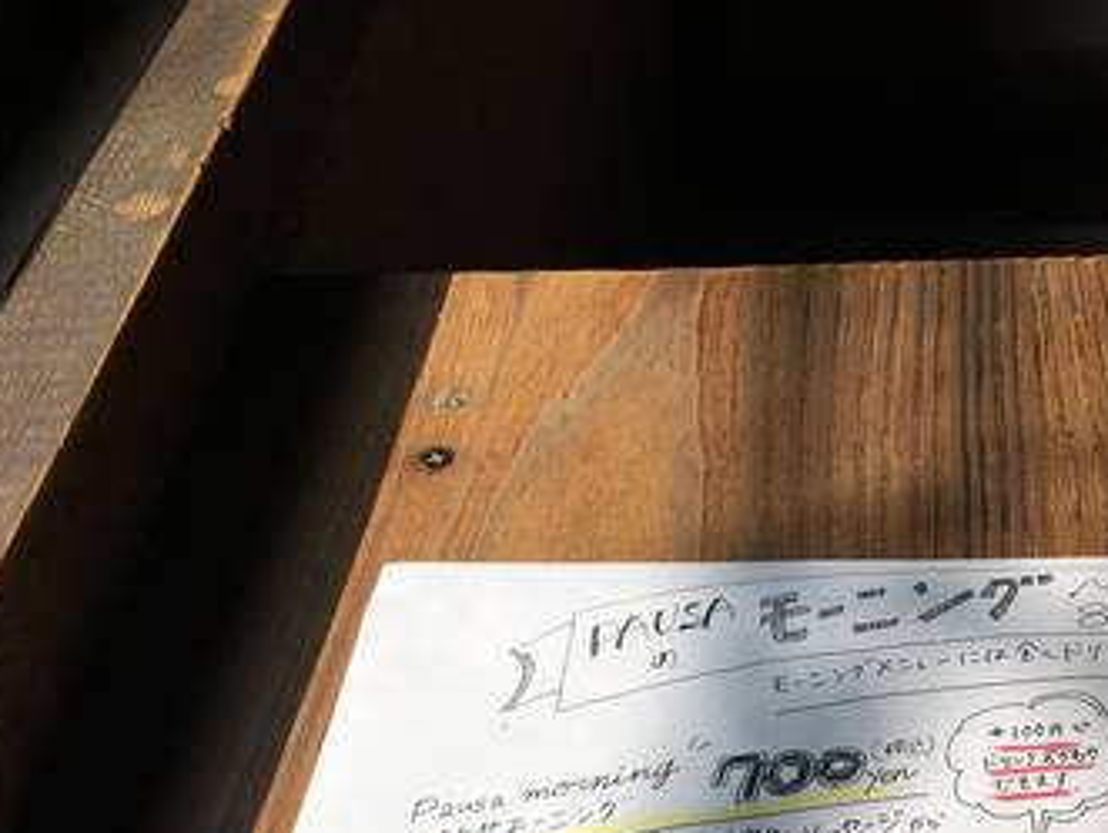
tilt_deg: -47.3
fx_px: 1794
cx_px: 994
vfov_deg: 25.2
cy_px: 773
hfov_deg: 32.6
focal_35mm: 56
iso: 25
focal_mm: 4.15
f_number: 2.2
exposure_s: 1/1508
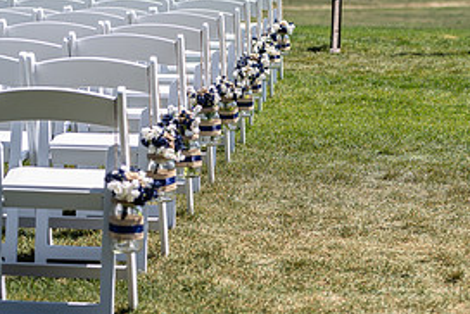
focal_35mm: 181
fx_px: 2366
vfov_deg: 7.6
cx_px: 453
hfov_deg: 11.3
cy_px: 191
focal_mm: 85
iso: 80
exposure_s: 1/500
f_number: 4
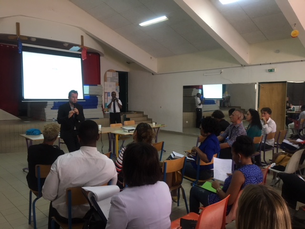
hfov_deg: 61.7
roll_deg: +0.1
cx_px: 152
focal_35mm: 29
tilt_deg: -4.5
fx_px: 256
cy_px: 114
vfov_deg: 48.2
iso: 125
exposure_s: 1/33
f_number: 2.2
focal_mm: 4.15
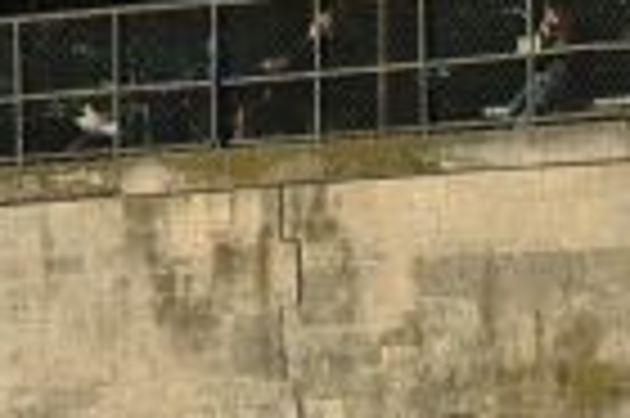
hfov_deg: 3.8
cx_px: 632
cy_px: 562
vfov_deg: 2.5
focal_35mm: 540
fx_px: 9439
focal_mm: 70
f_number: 5.6
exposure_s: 1/500
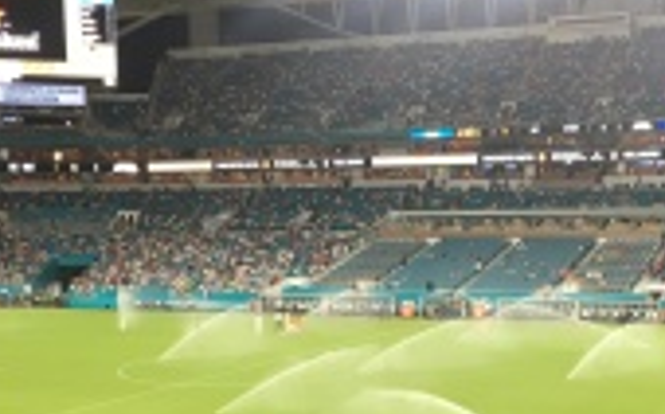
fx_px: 1195
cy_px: 352
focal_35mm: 66
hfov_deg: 30.9
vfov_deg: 19.4
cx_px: 426
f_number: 2.2
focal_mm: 4.15
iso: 25
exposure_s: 1/30
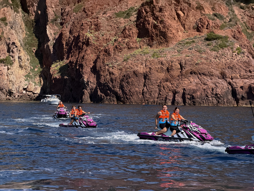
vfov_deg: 14.8
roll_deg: -1.0
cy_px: 96
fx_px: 734
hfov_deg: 19.6
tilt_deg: -1.9
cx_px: 127
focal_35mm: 100
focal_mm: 16.89
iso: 40
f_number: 2.8
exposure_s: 1/638
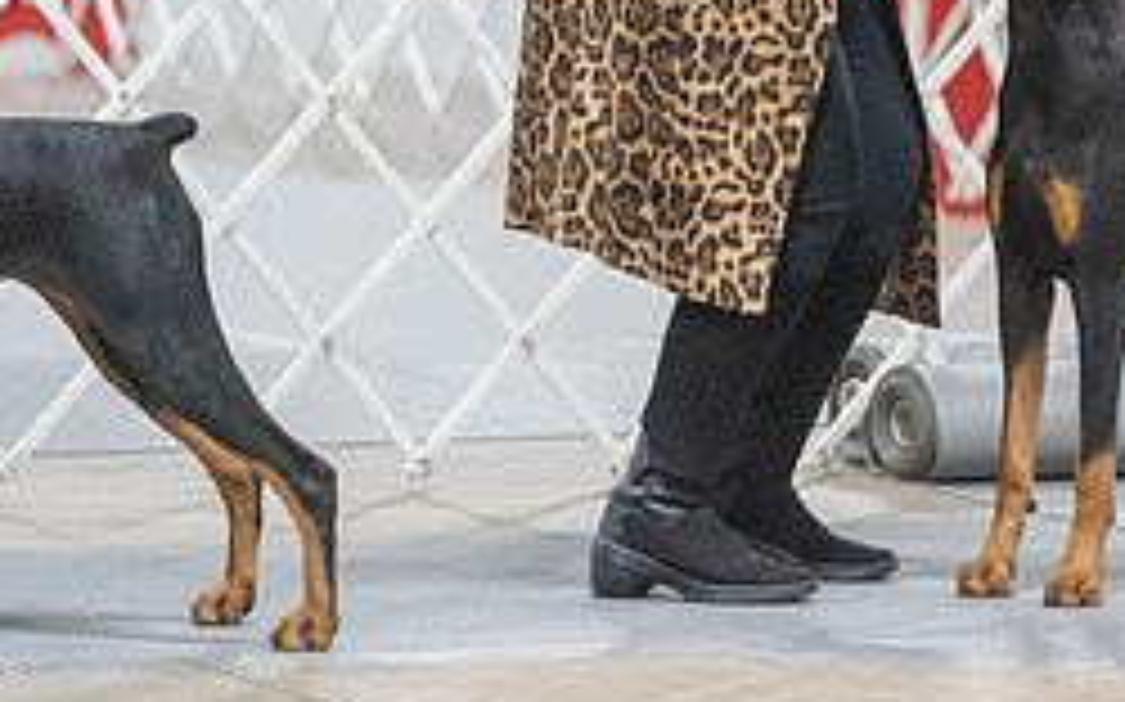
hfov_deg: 4.7
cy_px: -97
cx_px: 981
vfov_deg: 3.0
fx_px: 13576
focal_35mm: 443
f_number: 3.2
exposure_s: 1/400
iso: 12800
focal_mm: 187
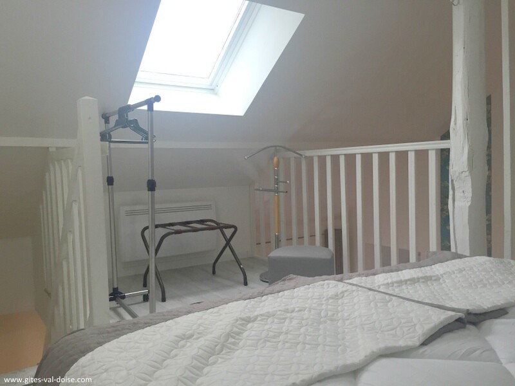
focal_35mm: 29
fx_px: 431
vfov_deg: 48.2
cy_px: 193
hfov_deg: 61.7
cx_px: 258
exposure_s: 1/33
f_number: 2.2
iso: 32
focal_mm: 4.15
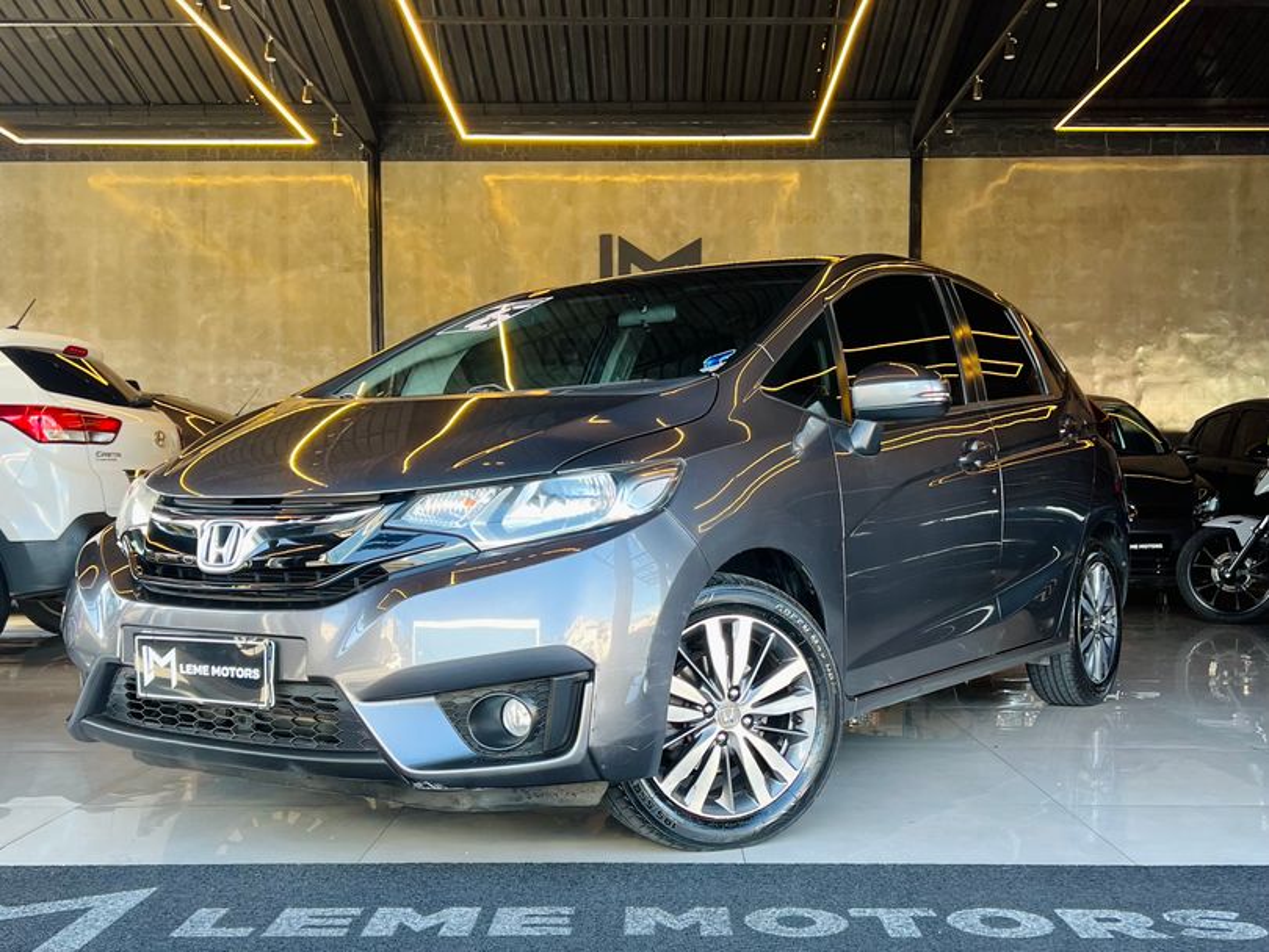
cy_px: 476
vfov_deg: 53.1
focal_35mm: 26
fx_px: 953
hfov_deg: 67.3
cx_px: 634
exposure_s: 1/120
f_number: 1.5
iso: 64
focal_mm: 5.7
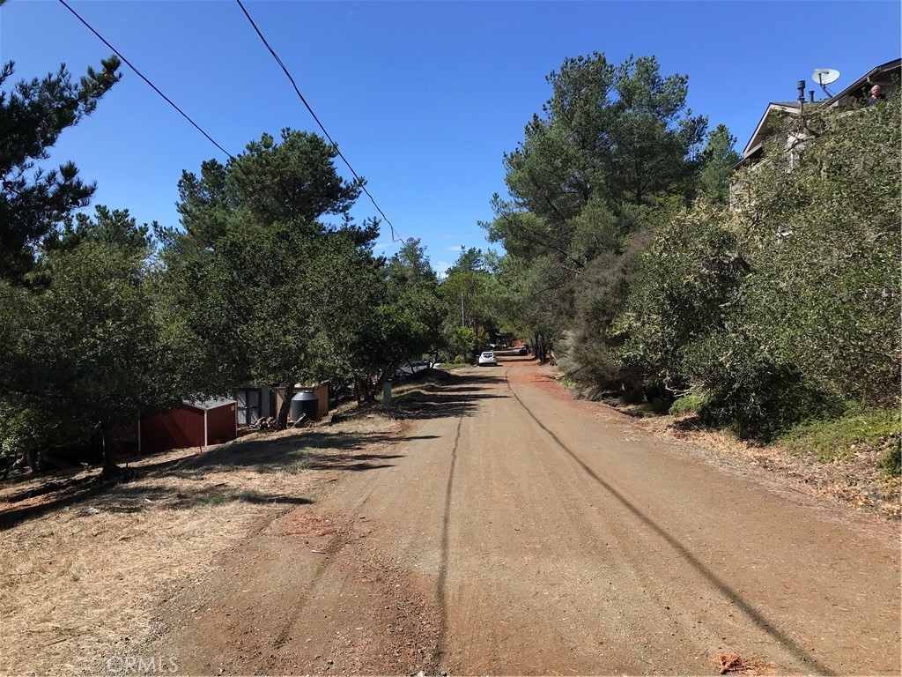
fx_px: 730
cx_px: 451
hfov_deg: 63.4
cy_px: 338
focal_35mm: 28
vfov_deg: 49.7
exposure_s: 1/1597
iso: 20
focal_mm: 3.99
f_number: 1.8
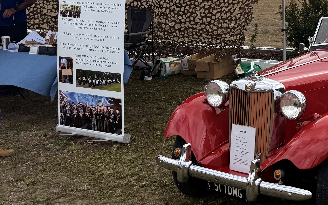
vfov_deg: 19.9
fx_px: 554
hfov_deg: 29.2
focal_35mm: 62
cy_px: -27
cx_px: 376
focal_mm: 6.76
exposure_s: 1/3279
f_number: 1.78
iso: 80
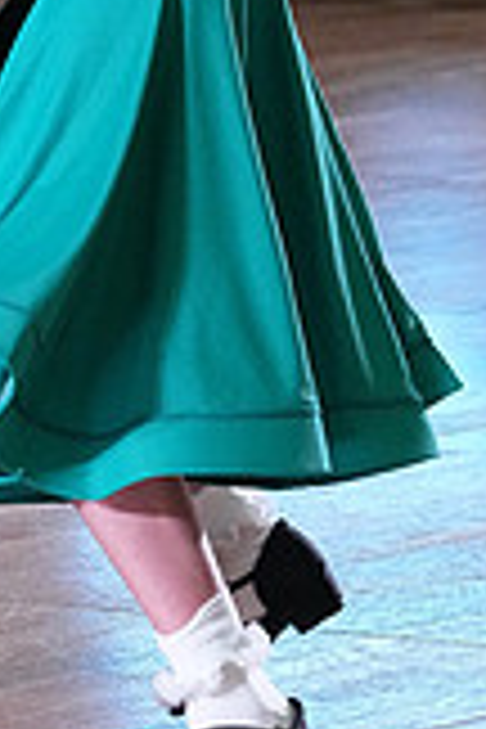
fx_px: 10570
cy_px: -315
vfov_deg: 3.9
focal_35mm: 522
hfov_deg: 2.6
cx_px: 151
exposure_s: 1/400
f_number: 6.3
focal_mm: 146
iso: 10000
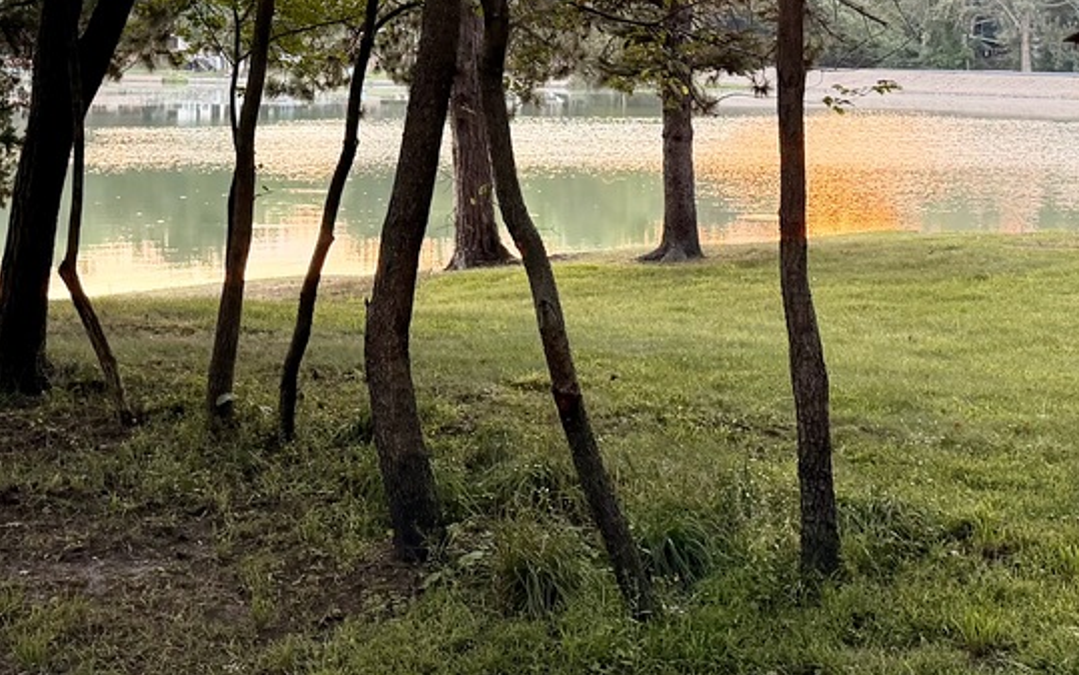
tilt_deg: -0.5
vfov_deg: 18.8
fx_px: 2000
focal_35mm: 68
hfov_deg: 29.9
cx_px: 344
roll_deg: +0.0
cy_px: 60
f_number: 1.78
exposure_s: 1/65
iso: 200
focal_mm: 6.76
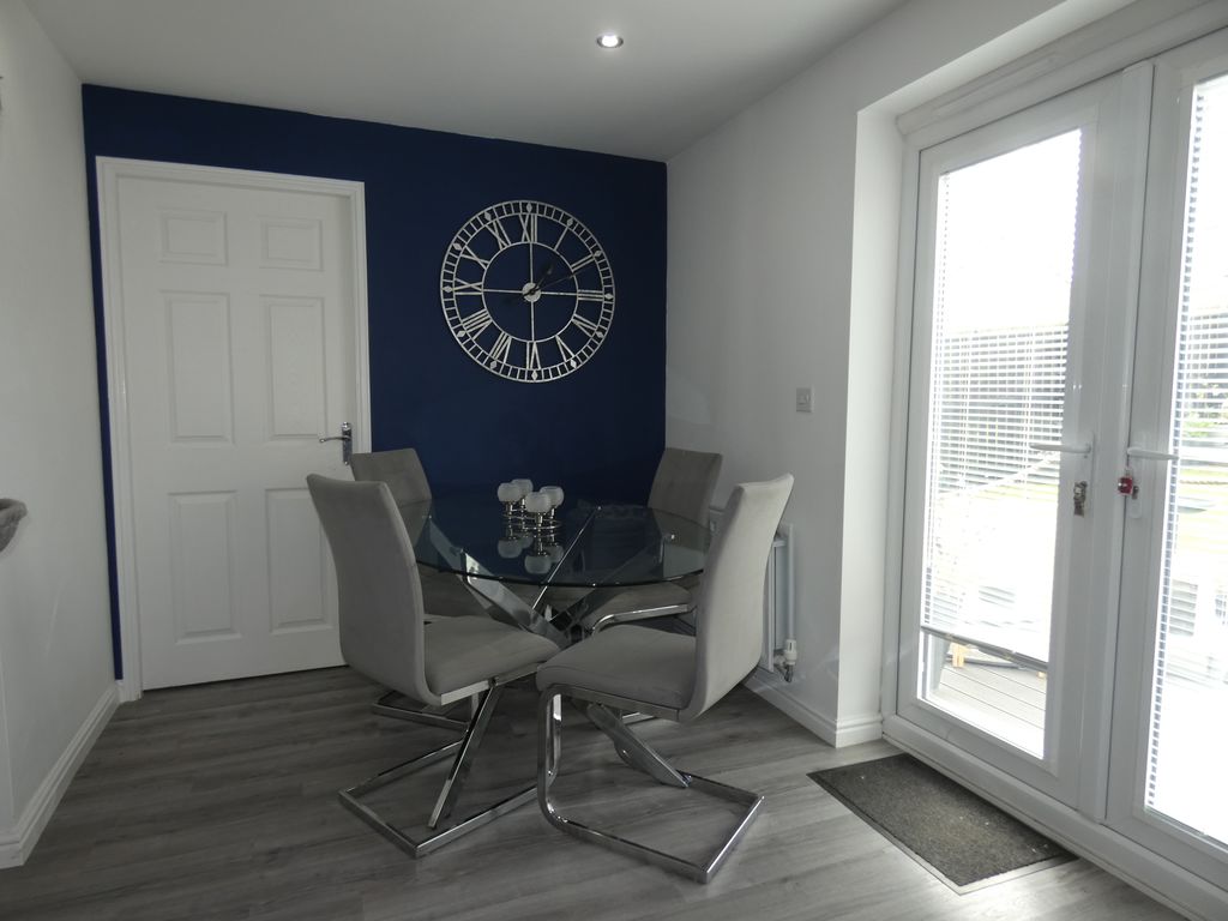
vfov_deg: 66.0
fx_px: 709
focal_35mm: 20
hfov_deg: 81.7
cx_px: 614
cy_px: 460
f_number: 2.8
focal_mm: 3.6
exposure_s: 1/80
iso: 80
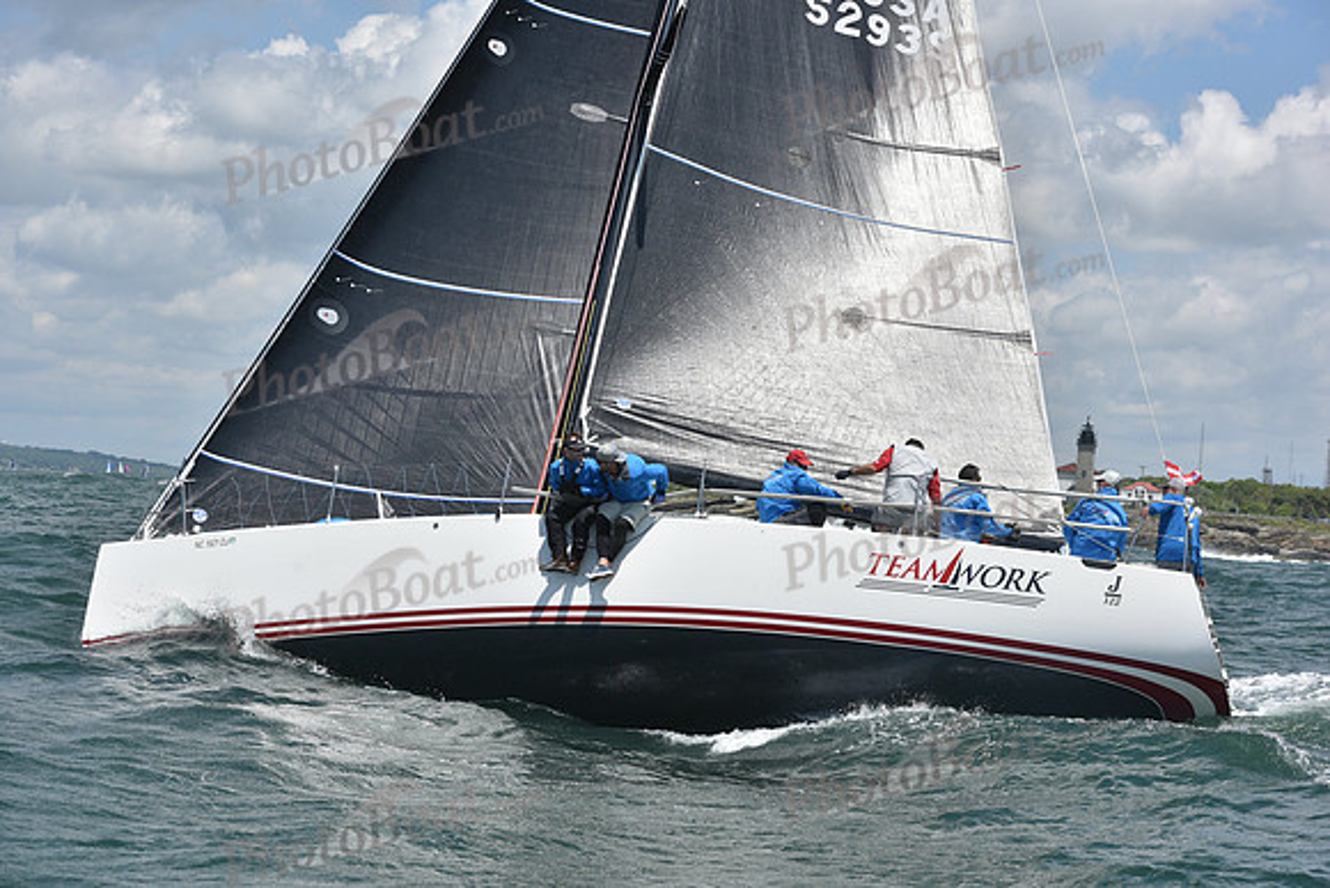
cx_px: 665
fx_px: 2587
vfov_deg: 19.5
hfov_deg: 28.8
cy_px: 444
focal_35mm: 70
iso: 250
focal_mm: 70
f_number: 8
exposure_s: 1/1250
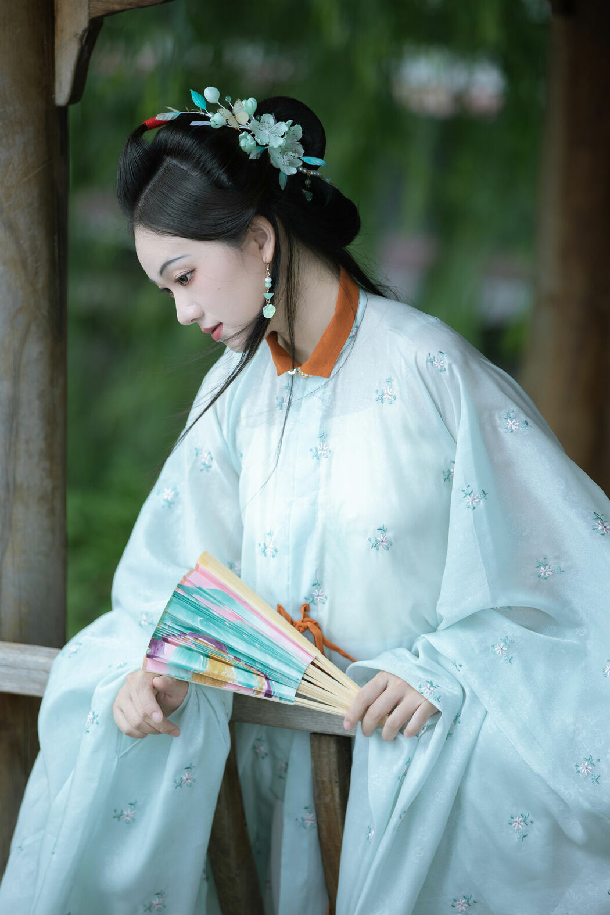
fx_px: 4193
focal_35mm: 165
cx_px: 305
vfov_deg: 12.5
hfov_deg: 8.3
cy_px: 458
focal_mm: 165
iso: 100
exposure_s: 1/320
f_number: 2.8
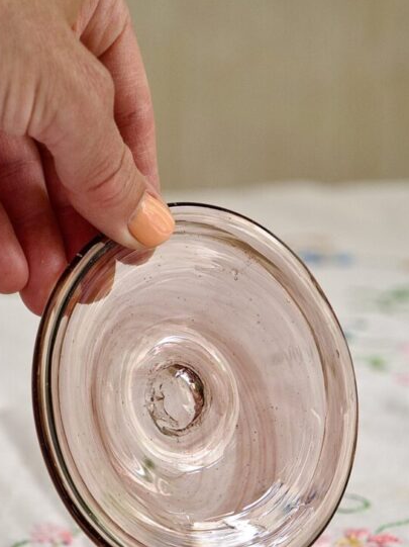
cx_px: 198
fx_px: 2334
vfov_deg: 13.3
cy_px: 386
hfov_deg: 10.0
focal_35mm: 148
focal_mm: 50
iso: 200
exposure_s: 1/125
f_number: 3.9
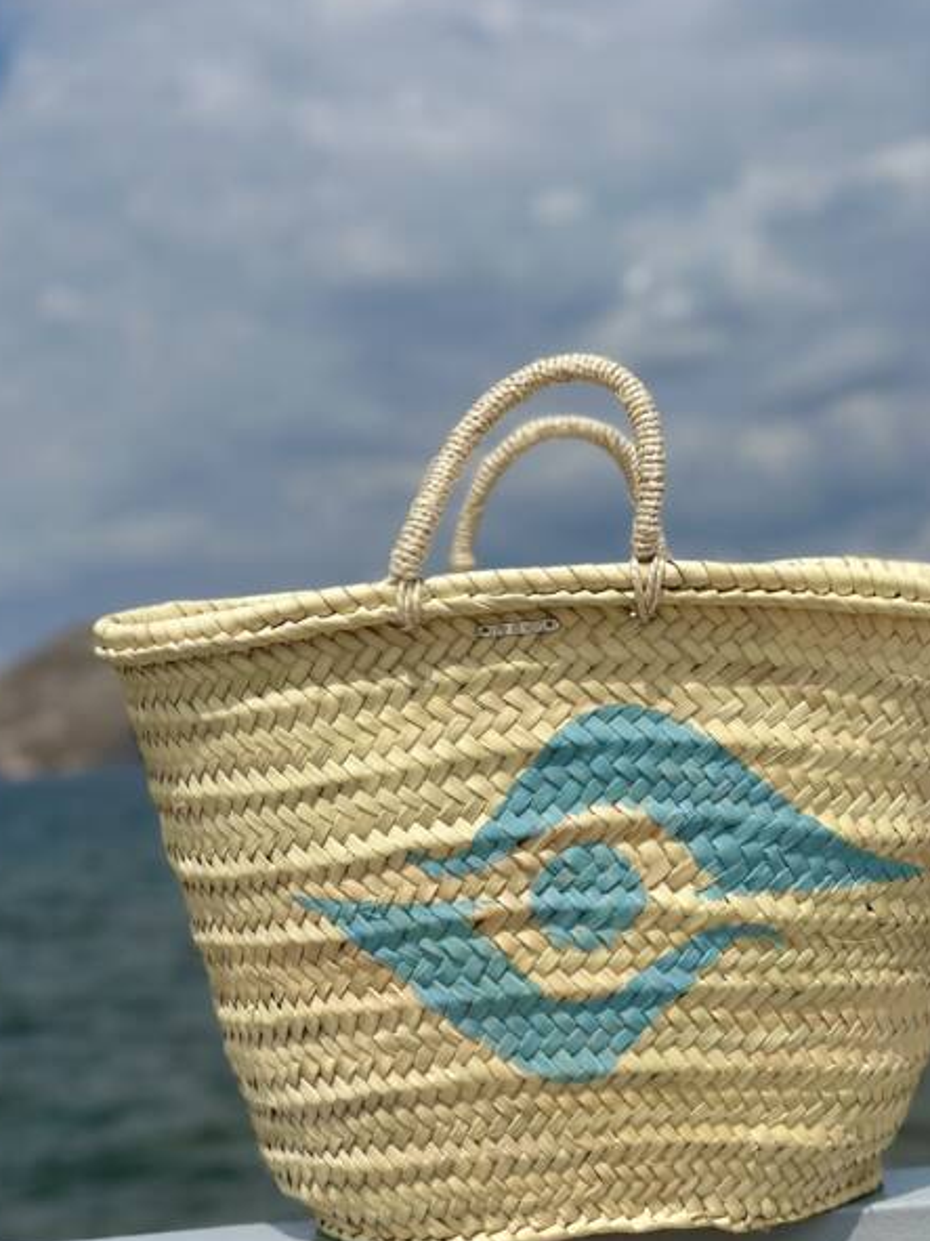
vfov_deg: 29.7
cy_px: 748
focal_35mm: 65
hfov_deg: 22.5
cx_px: 565
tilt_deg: -0.3
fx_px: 2329
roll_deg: +4.0
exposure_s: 1/18868
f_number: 1.78
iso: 80
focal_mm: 6.86
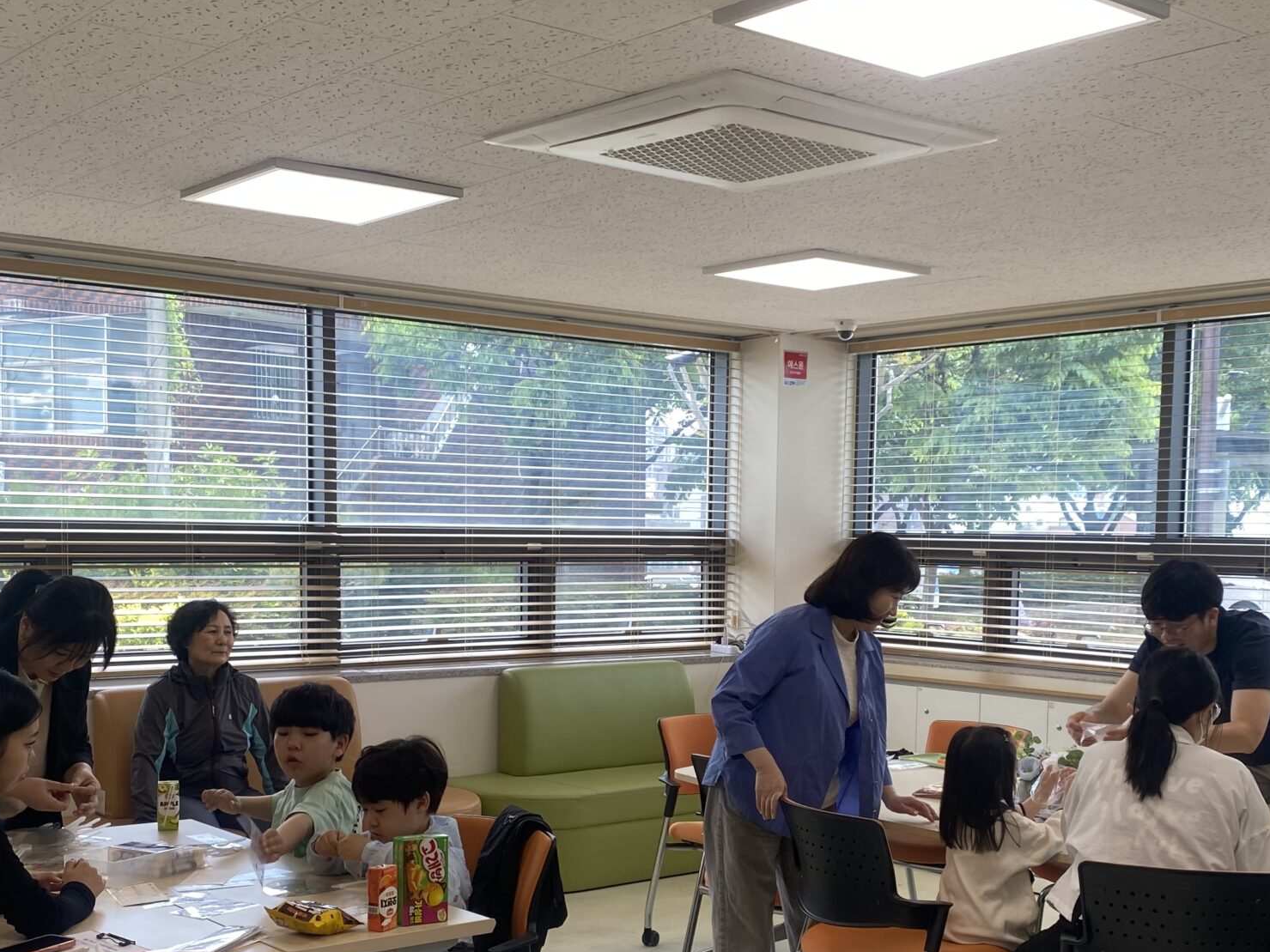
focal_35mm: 45
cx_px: 659
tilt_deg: -5.9
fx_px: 1651
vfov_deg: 31.8
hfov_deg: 42.1
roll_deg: -1.1
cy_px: 671
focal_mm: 4.25
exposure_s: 1/133
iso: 32
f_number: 1.8
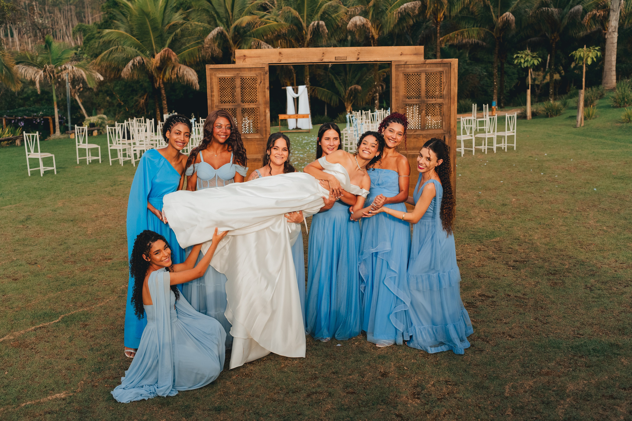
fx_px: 667
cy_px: 210
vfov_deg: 35.1
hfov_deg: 50.7
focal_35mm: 38
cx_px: 316
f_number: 3.2
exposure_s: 1/5000
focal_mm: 38
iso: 800
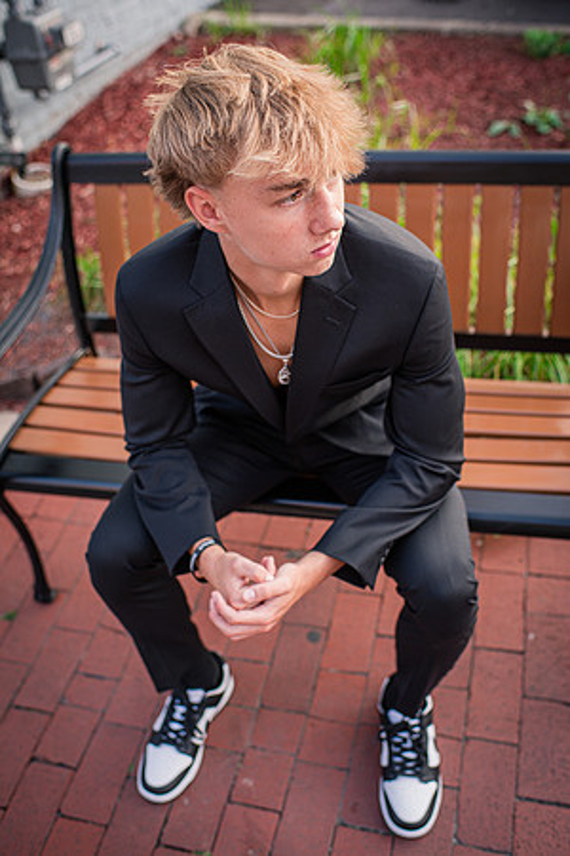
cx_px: 285
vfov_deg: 54.4
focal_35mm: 35
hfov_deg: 37.9
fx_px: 831
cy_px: 428
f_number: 2.8
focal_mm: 35
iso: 250
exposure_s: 1/160
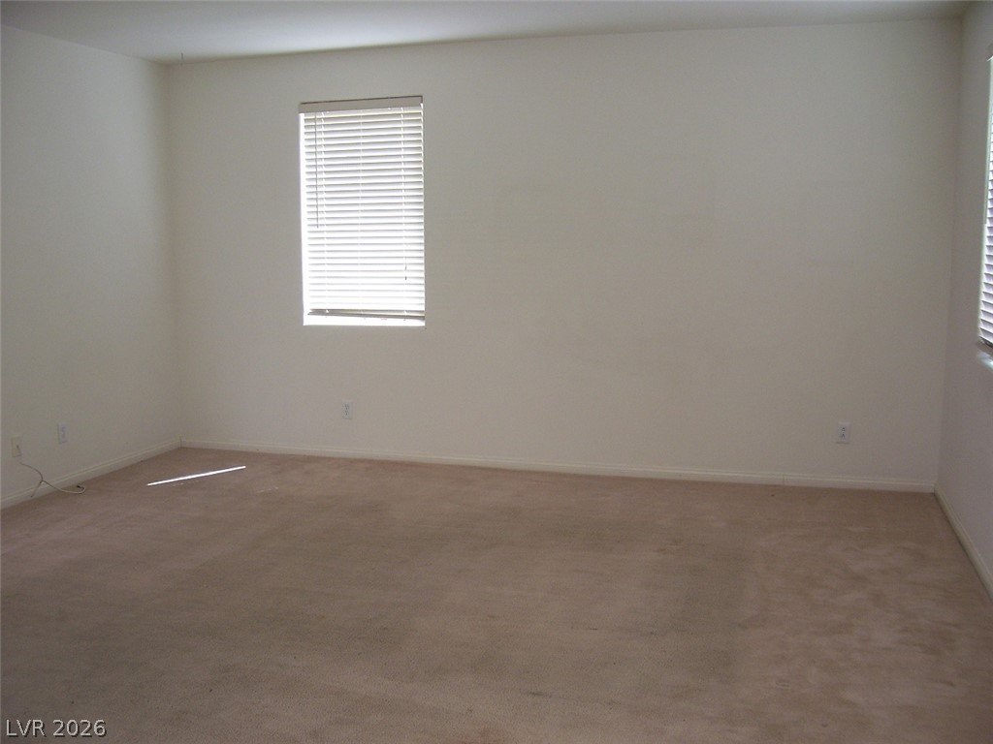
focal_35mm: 34
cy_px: 372
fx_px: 975
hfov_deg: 54.0
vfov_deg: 41.8
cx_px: 496
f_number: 2.7
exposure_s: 1/60
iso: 80
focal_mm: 5.6
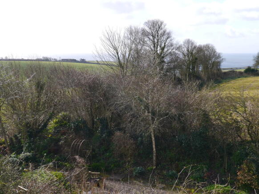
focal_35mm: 46
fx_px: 344
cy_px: 97
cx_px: 130
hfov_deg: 41.2
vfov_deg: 31.5
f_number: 7.1
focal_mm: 23
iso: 160
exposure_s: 1/250
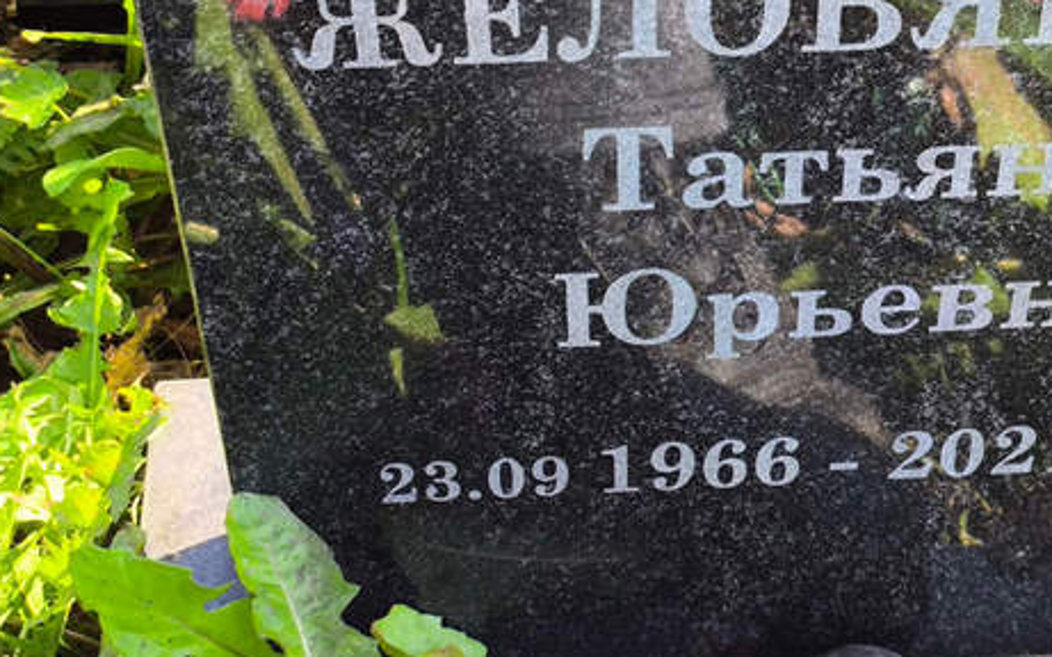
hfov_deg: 22.3
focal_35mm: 92
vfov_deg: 14.1
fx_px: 2637
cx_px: 809
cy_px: 132
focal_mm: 4.71
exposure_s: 1/168
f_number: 1.7
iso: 50
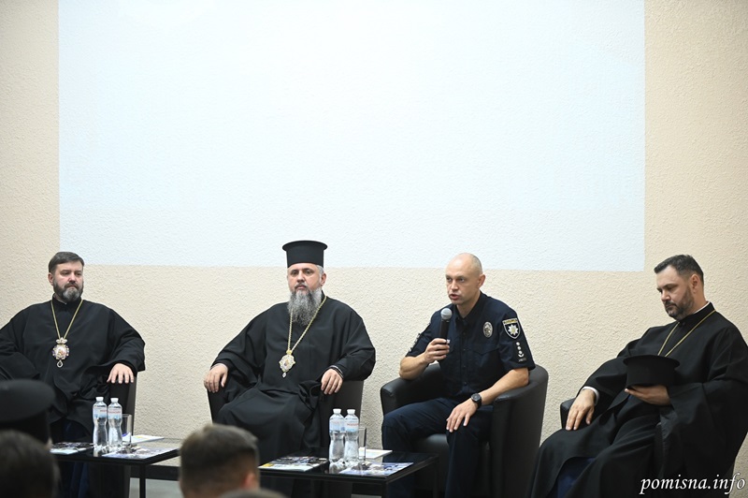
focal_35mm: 70
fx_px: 1453
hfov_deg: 28.9
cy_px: 249
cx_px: 374
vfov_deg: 19.4
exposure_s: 1/250
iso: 2500
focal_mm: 70
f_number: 2.8
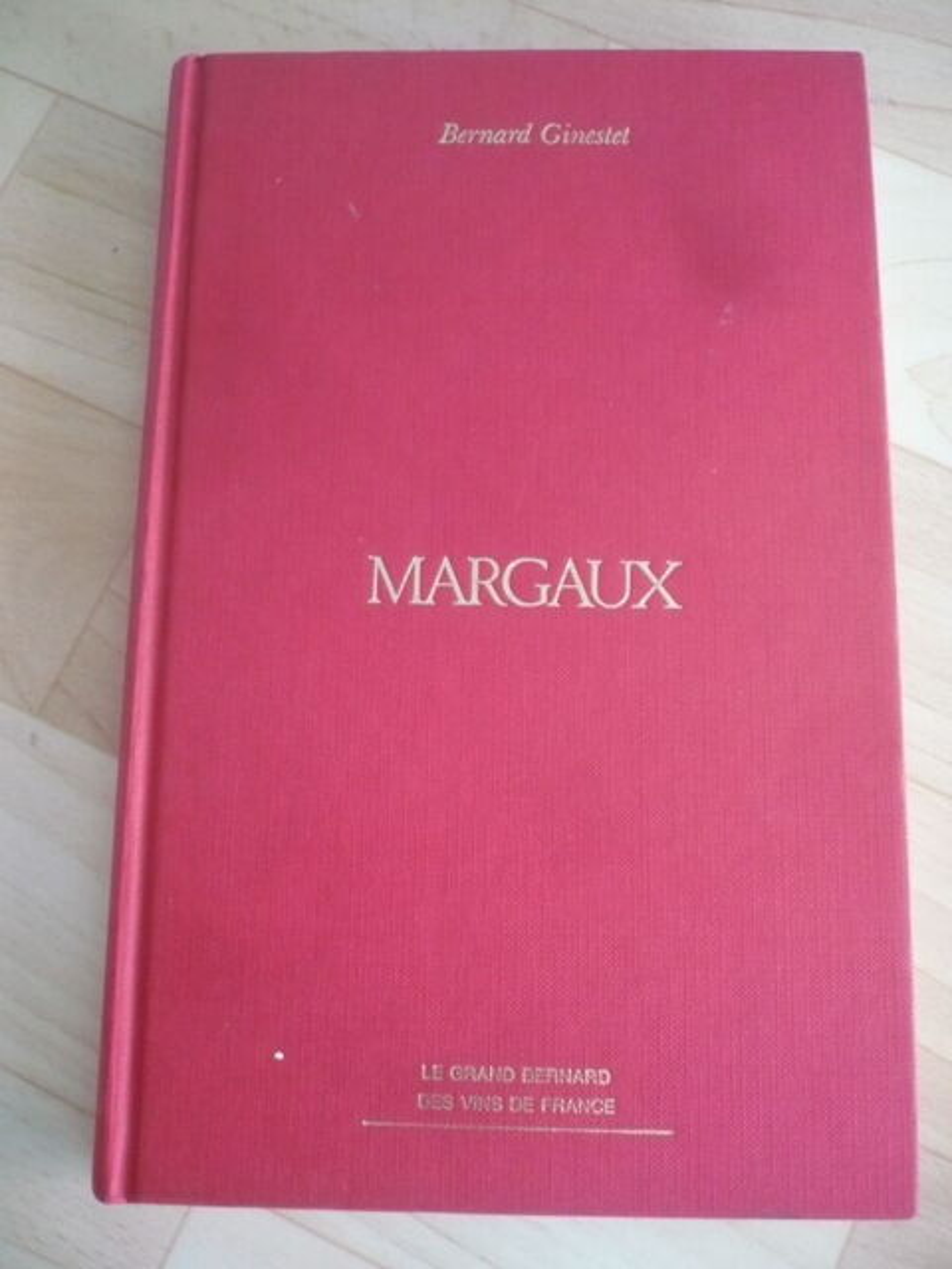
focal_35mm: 35
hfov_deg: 40.7
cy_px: 634
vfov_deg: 52.6
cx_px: 476
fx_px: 1283
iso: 400
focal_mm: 5.8
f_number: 2.8
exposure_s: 1/13
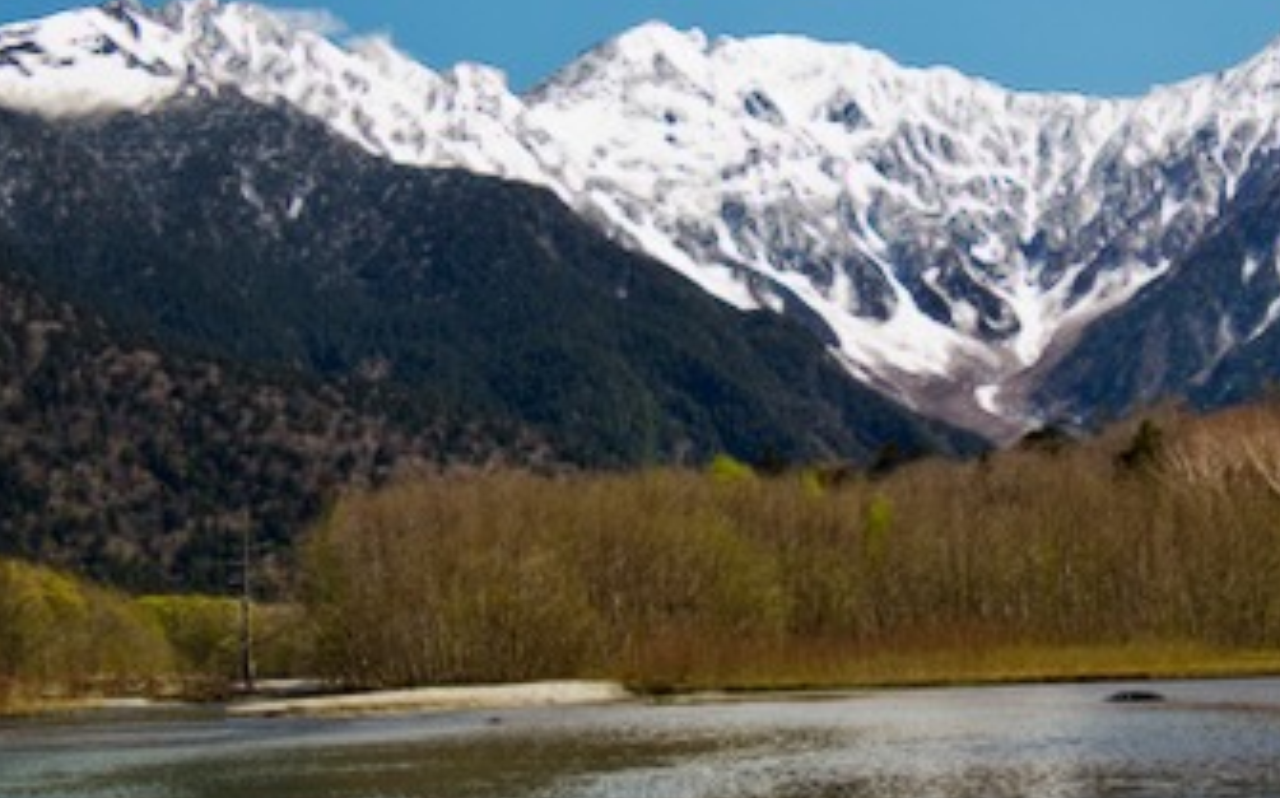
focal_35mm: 76
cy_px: 435
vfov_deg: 17.1
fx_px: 2650
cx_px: 898
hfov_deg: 26.9
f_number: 4.5
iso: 100
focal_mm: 9.01
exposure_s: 1/640
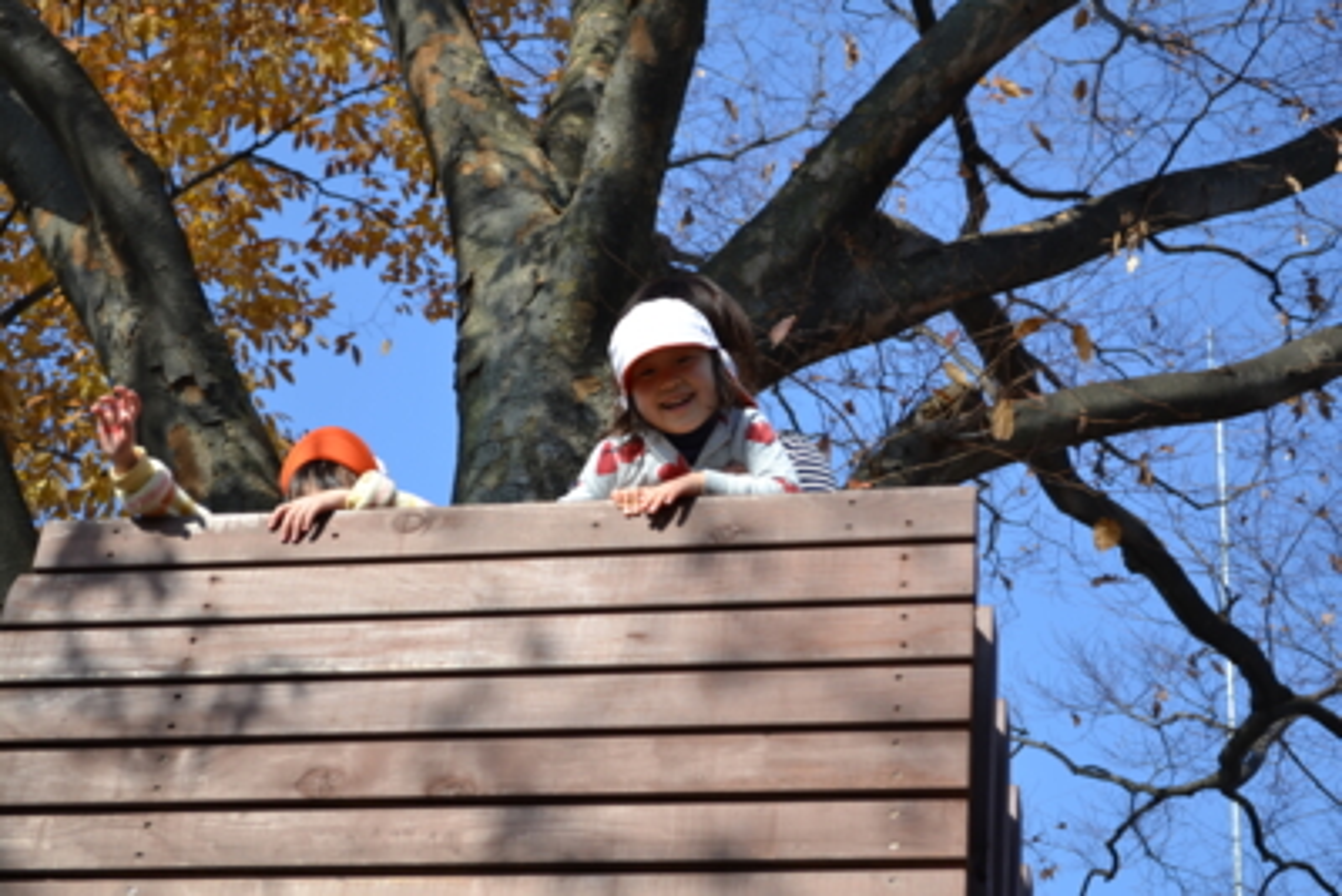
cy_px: 448
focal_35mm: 82
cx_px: 671
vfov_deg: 16.6
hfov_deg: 24.6
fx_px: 3076
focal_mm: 55
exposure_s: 1/160
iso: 100
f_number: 6.3
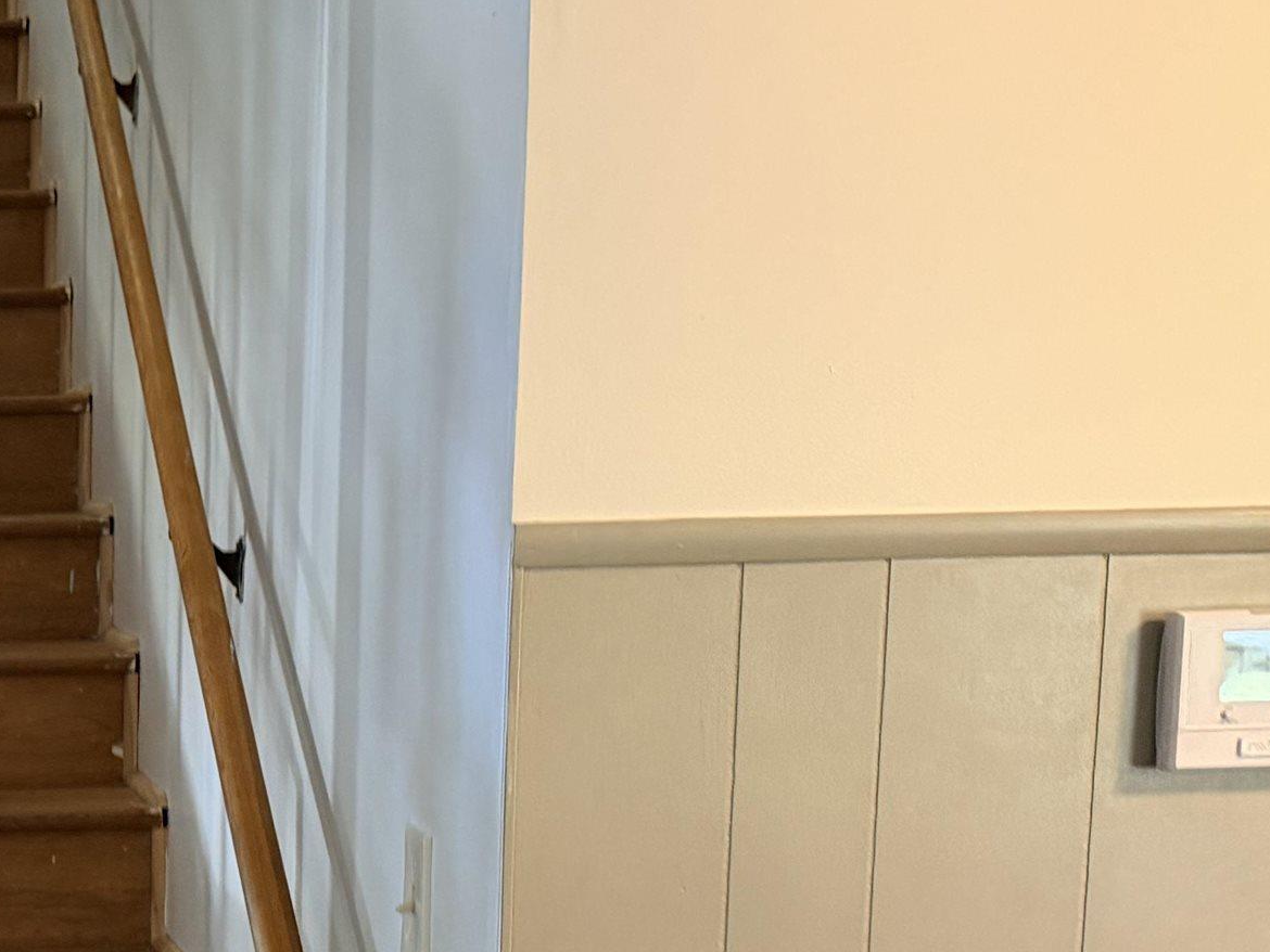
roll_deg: +0.6
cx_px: -181
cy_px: 848
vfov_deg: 22.7
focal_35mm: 63
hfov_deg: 27.6
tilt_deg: -9.2
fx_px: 2312
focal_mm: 6.76
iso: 640
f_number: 1.78
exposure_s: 1/60
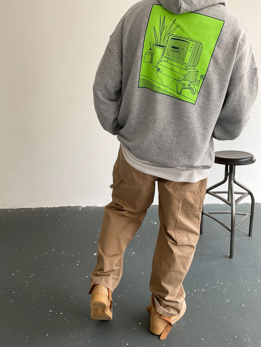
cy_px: 174
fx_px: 292
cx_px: 130
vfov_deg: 61.7
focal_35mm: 29
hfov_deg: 48.2
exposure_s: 1/120
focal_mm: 3
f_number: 1.8
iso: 50
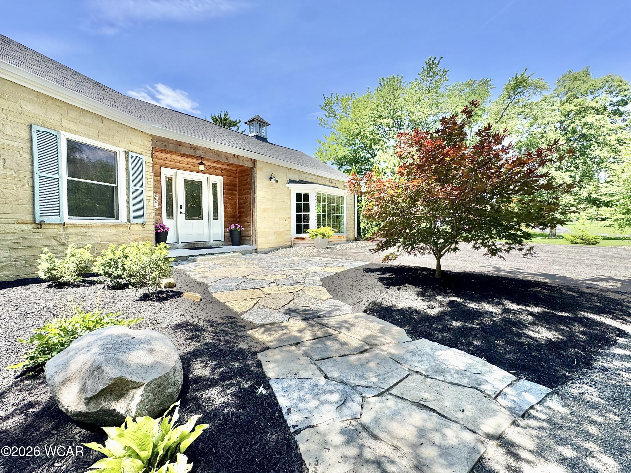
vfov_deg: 85.7
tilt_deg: -1.8
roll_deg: +0.5
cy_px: 236
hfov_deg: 102.1
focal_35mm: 14
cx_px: 316
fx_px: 255
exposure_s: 1/1299
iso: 50
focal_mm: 2.22
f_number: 2.2
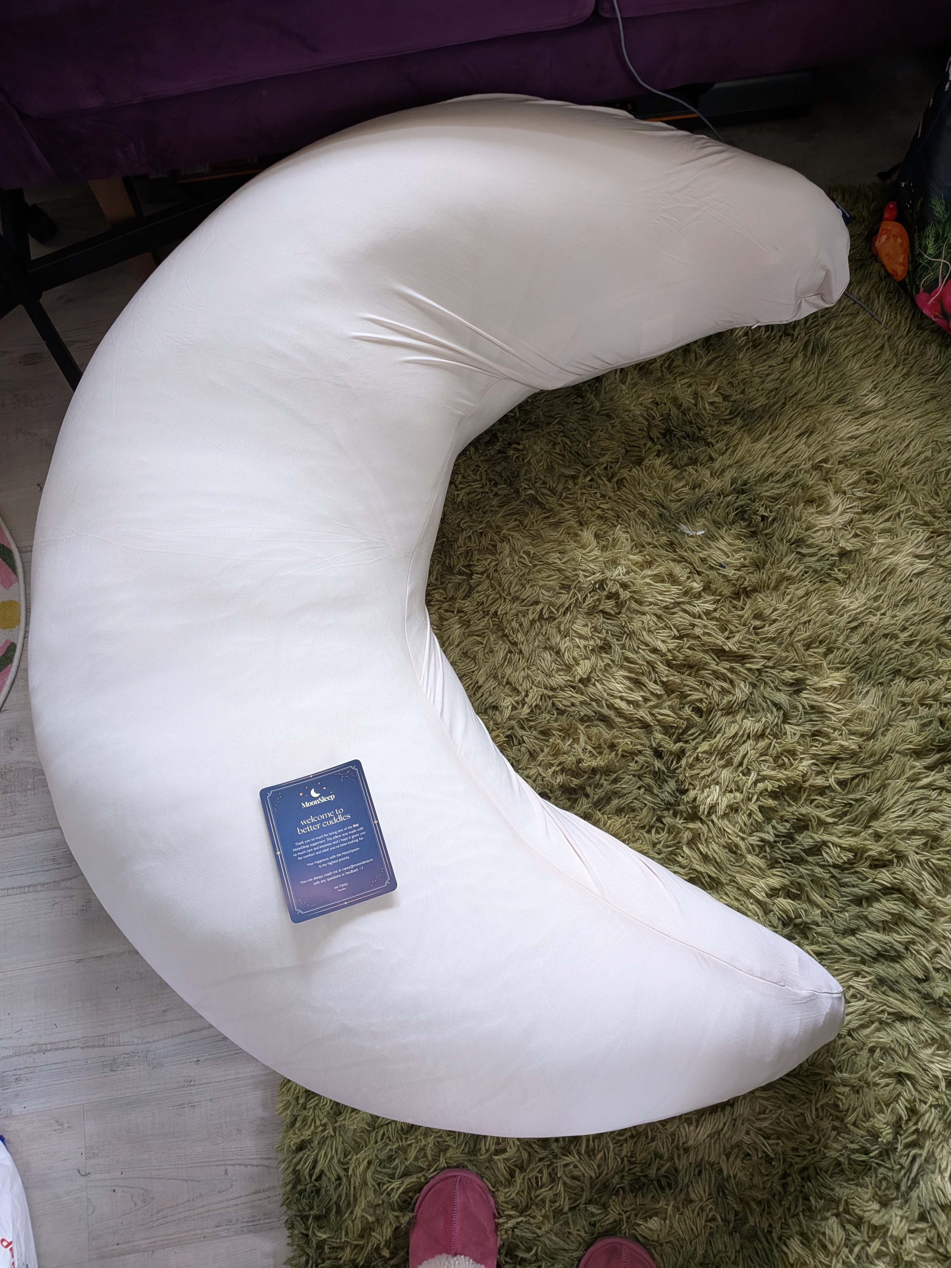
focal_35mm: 24
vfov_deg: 71.6
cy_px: 634
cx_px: 476
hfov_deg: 56.8
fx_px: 879
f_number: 1.7
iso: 141
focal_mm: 4.53
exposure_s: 1/40
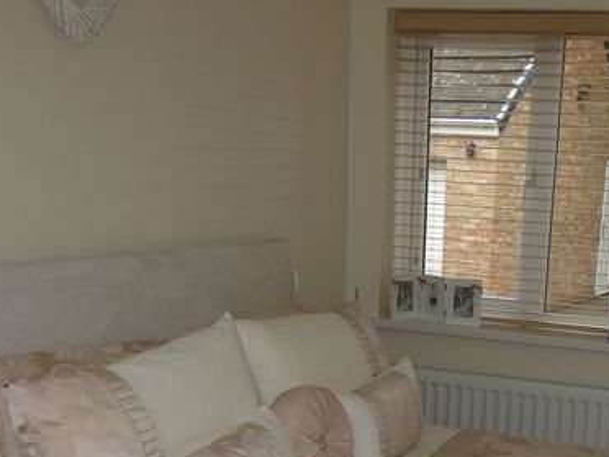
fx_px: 968
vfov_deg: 24.8
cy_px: 495
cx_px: 473
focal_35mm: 55
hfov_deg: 34.1
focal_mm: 3.6
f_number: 2.8
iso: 125
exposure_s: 1/60
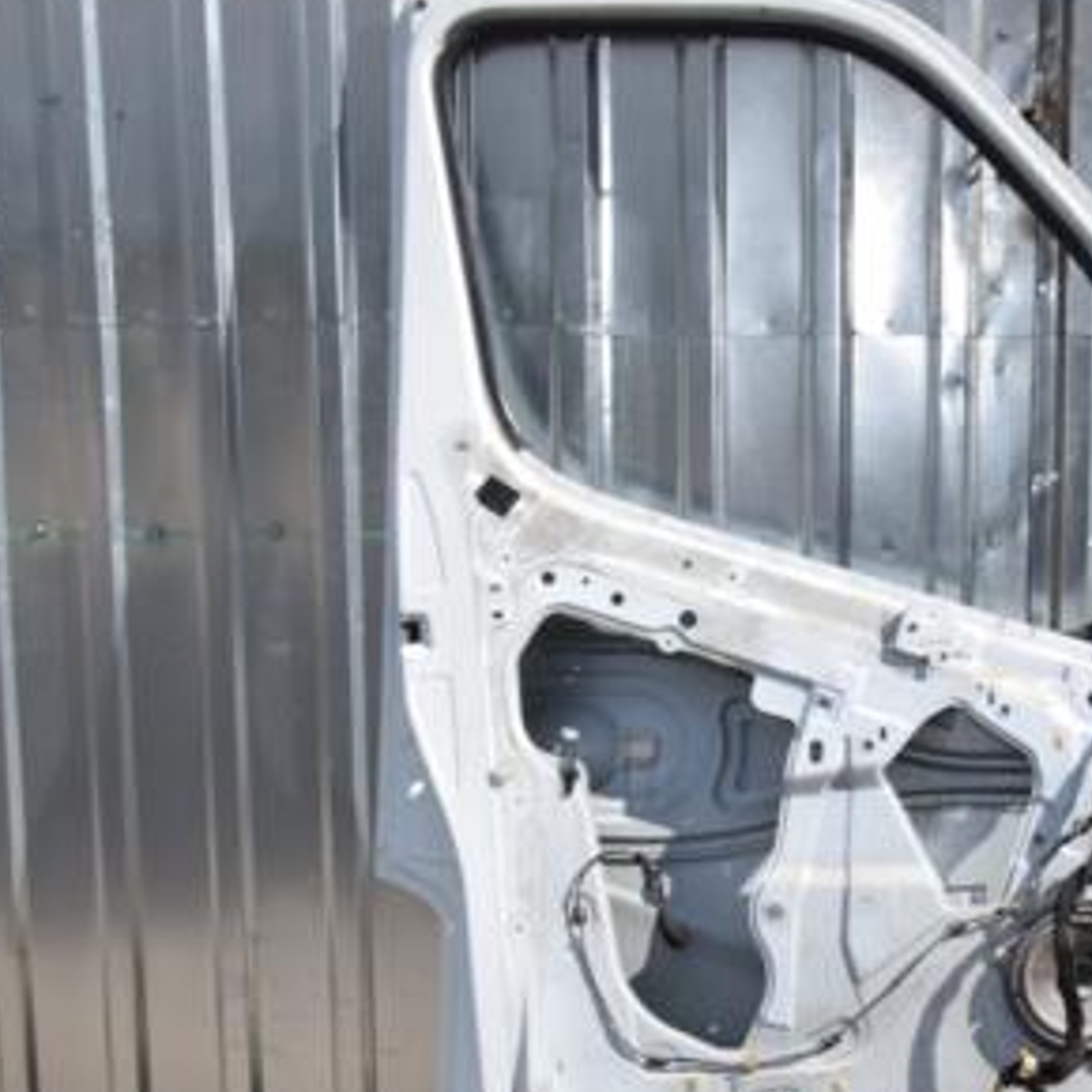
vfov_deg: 29.4
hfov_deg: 29.0
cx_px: 836
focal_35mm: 58
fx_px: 2070
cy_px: 697
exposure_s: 1/200
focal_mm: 22
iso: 800
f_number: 25
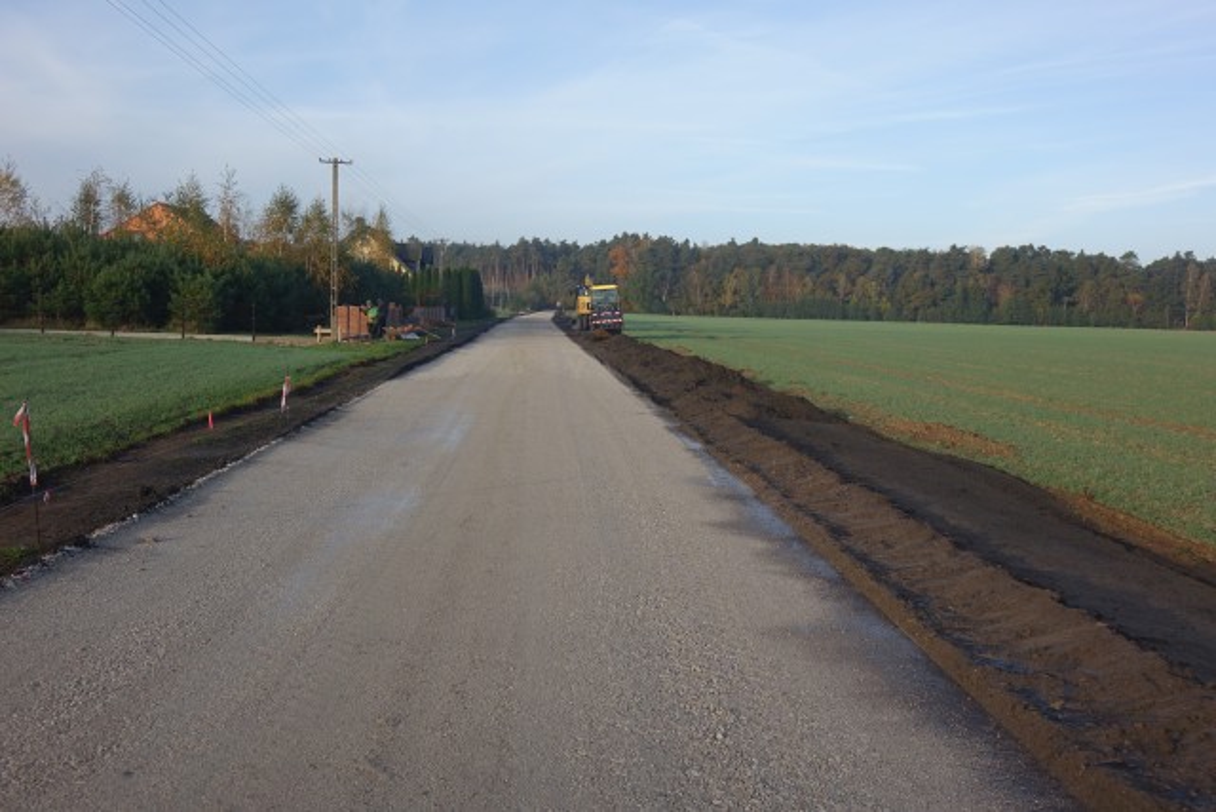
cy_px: 406
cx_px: 608
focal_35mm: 35
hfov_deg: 54.4
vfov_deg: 37.9
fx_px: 1182
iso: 125
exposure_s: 1/400
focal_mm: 12.83
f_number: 4
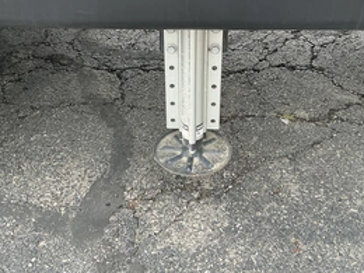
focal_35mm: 43
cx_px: 157
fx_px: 452
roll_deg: +2.4
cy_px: 95
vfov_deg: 33.4
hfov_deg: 43.7
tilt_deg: -32.6
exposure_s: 1/172
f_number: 1.8
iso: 25
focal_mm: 3
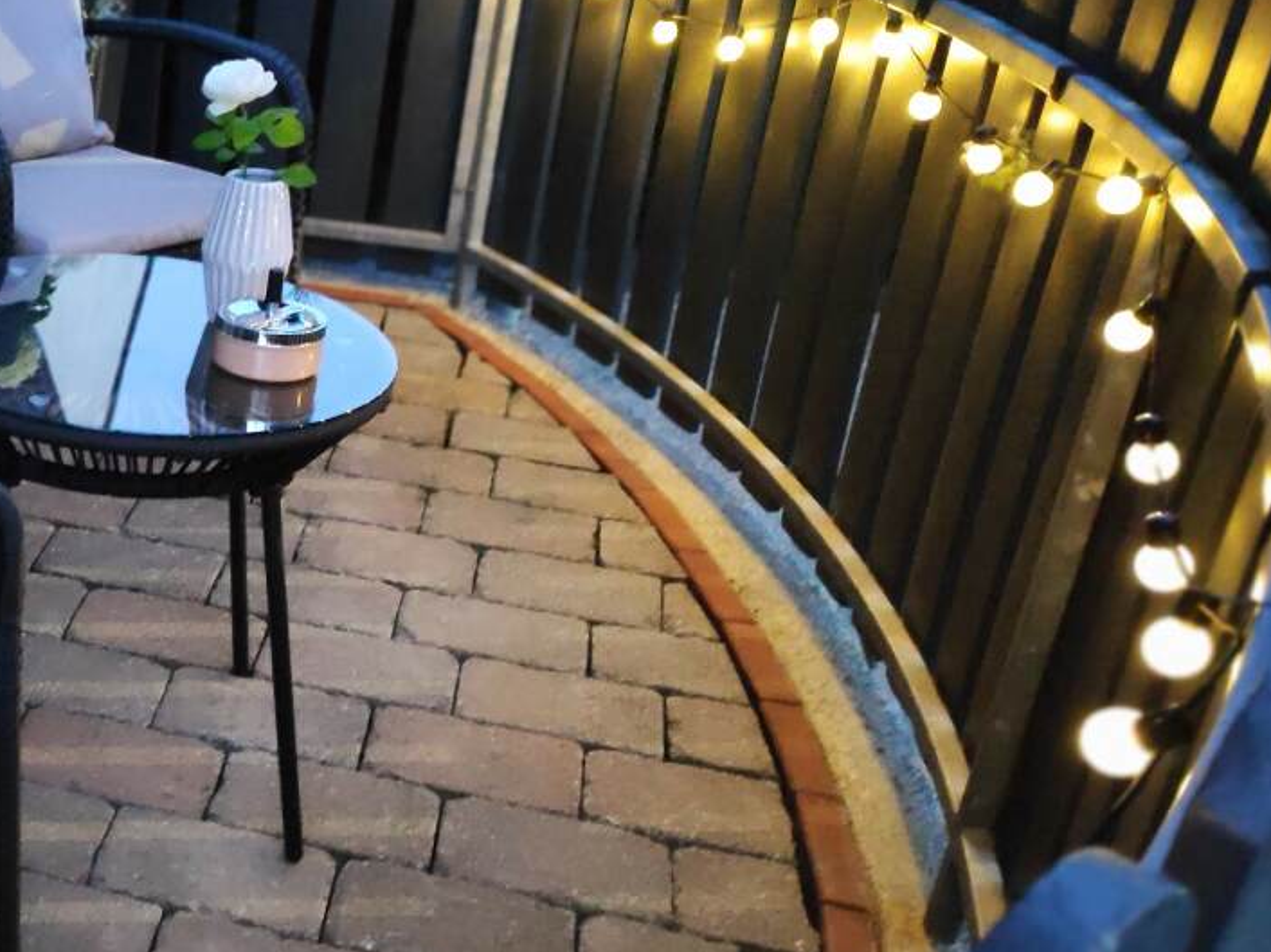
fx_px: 1872
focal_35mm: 51
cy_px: 483
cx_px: -74
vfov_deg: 28.5
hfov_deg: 33.4
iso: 14962
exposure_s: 1/14
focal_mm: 5.89
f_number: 1.89
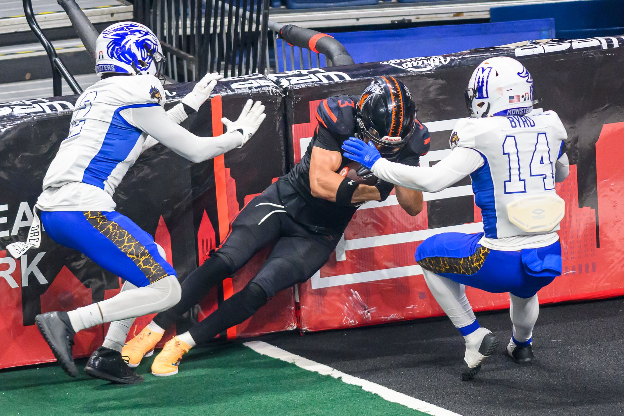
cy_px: 179
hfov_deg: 3.1
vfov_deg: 2.1
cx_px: 261
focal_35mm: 660
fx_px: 11444
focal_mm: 300
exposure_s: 1/1000
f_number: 2.8
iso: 3600
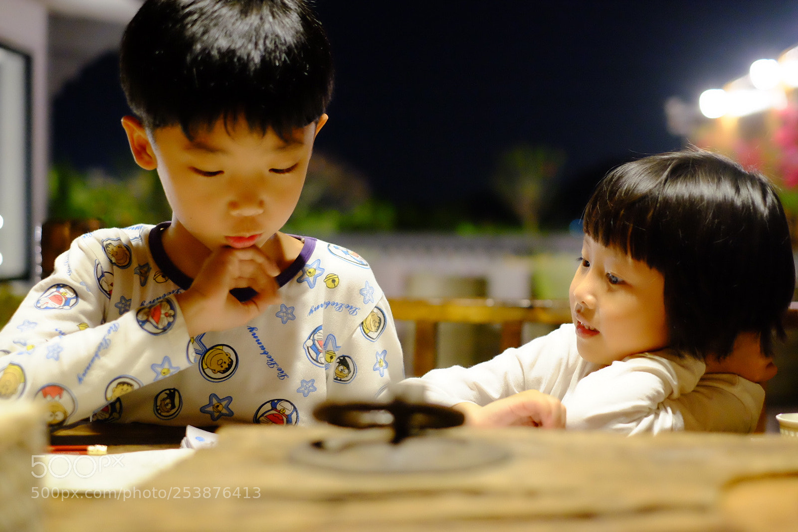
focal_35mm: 53
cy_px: 266
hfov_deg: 37.5
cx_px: 399
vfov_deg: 25.5
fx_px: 1175
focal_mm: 35
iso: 6400
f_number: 2
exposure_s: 1/30
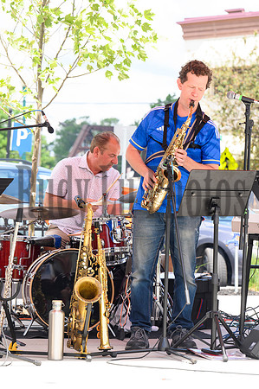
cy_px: 194
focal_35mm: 145
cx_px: 130
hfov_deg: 9.4
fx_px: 1568
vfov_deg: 14.2
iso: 800
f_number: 9
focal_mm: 145
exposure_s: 1/400
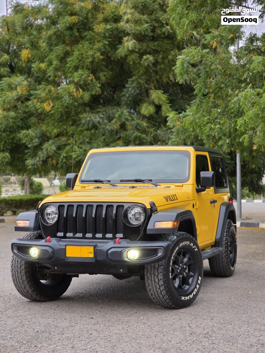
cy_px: 176
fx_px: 704
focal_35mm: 69
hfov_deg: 21.3
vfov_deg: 28.2
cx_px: 132
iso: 50
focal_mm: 7.9
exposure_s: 1/139
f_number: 2.4
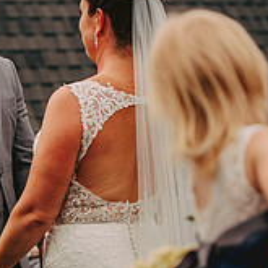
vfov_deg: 8.4
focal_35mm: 209
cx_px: -23
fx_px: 1831
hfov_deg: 8.3
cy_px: 124
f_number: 2.8
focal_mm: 70
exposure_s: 1/1600
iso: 200
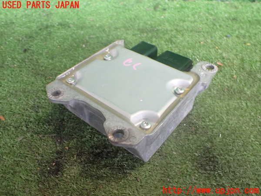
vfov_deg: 46.8
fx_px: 226
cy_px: 98
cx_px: 130
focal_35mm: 30
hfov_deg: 60.0
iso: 800
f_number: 2.3
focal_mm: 5.4
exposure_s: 1/80
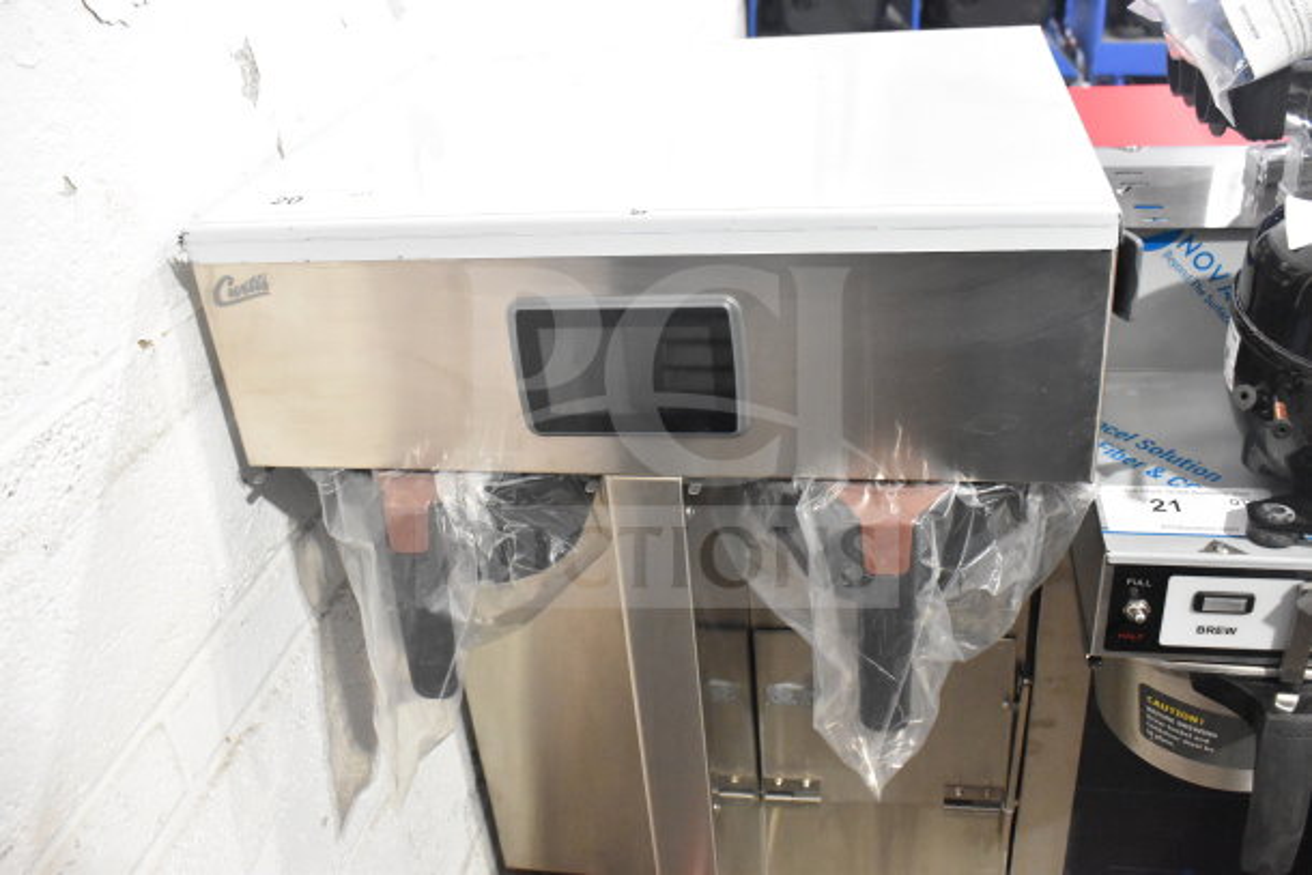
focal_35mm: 33
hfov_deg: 57.2
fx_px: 1203
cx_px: 656
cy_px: 438
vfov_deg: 40.0
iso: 6400
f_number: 5.6
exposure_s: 1/125
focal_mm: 22
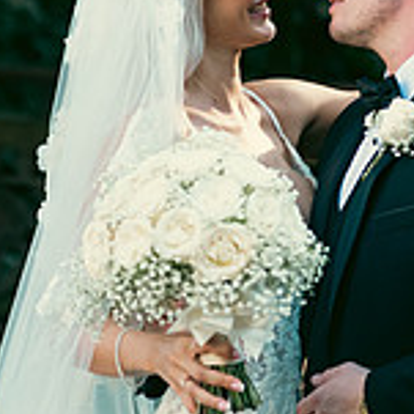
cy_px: 163
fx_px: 5318
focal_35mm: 393
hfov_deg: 4.5
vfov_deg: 4.5
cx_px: 406
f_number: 3.5
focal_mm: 120
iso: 200
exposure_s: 1/200
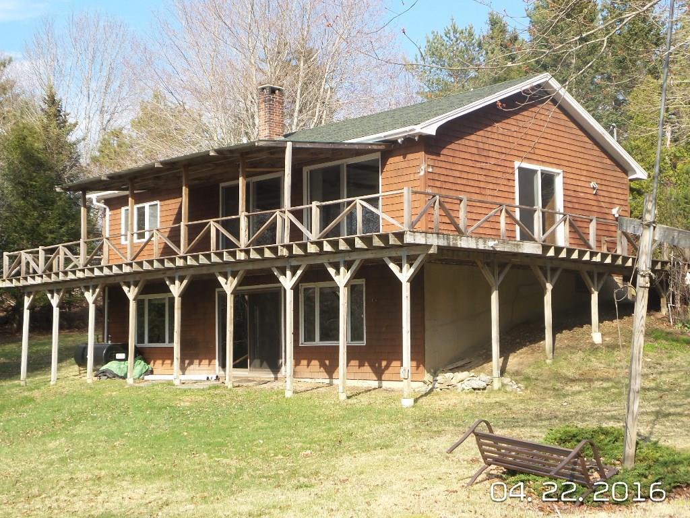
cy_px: 259
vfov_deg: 28.6
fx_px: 1017
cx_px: 345
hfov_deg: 37.5
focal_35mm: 51
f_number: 3.8
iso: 100
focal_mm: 9.2
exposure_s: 1/500
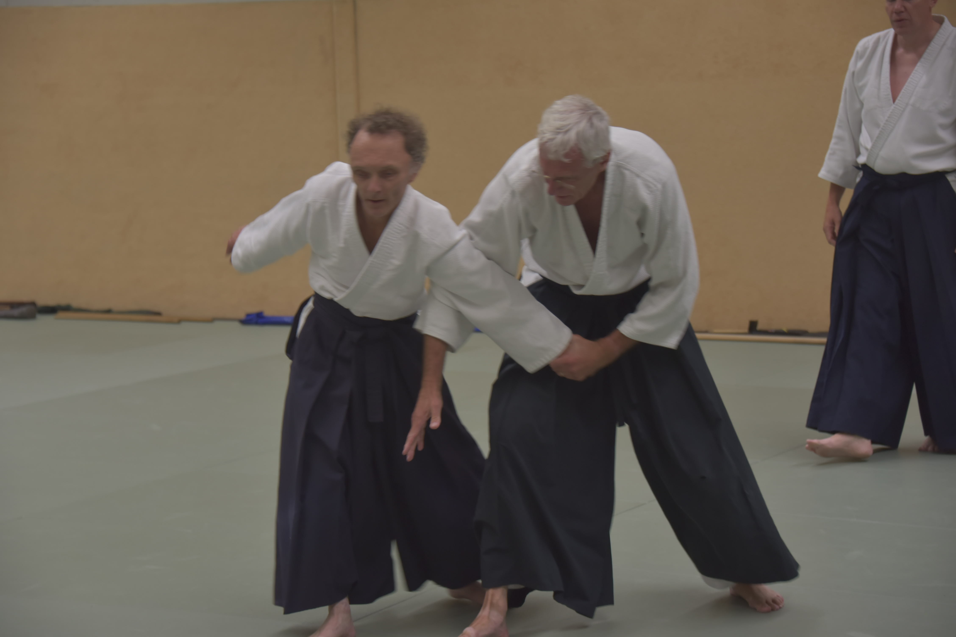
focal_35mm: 90
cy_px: 318
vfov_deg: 15.2
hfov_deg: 22.6
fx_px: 2390
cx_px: 478
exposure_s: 1/100
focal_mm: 90
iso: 1400
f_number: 5.3
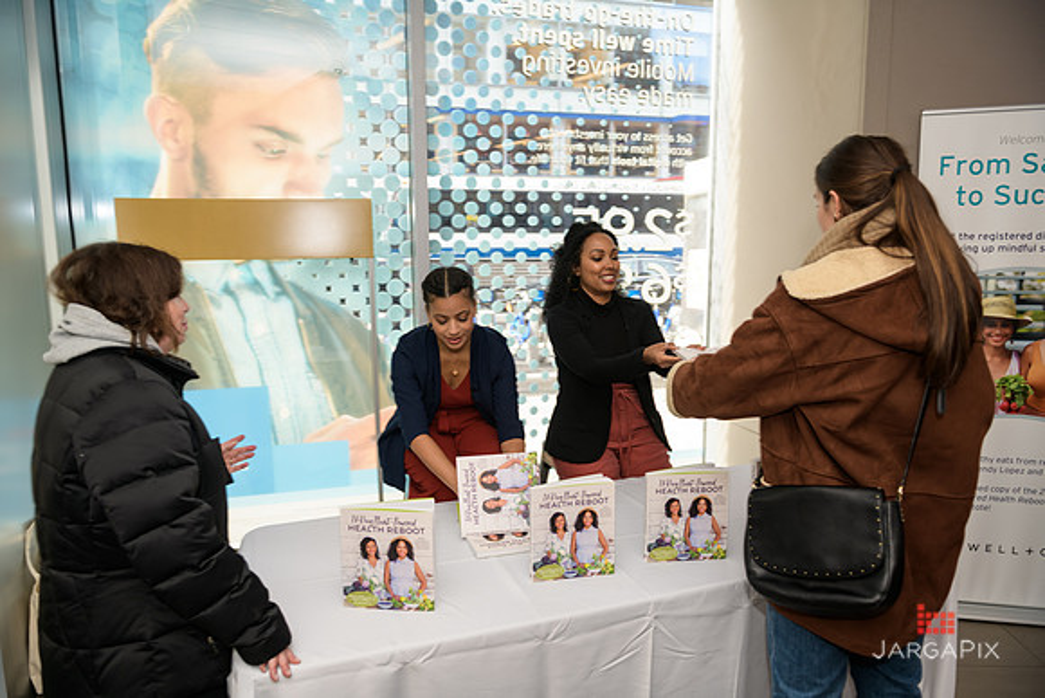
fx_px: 697
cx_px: 522
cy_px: 349
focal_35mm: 24
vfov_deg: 53.2
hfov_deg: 73.7
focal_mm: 24
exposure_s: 1/125
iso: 200
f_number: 3.2
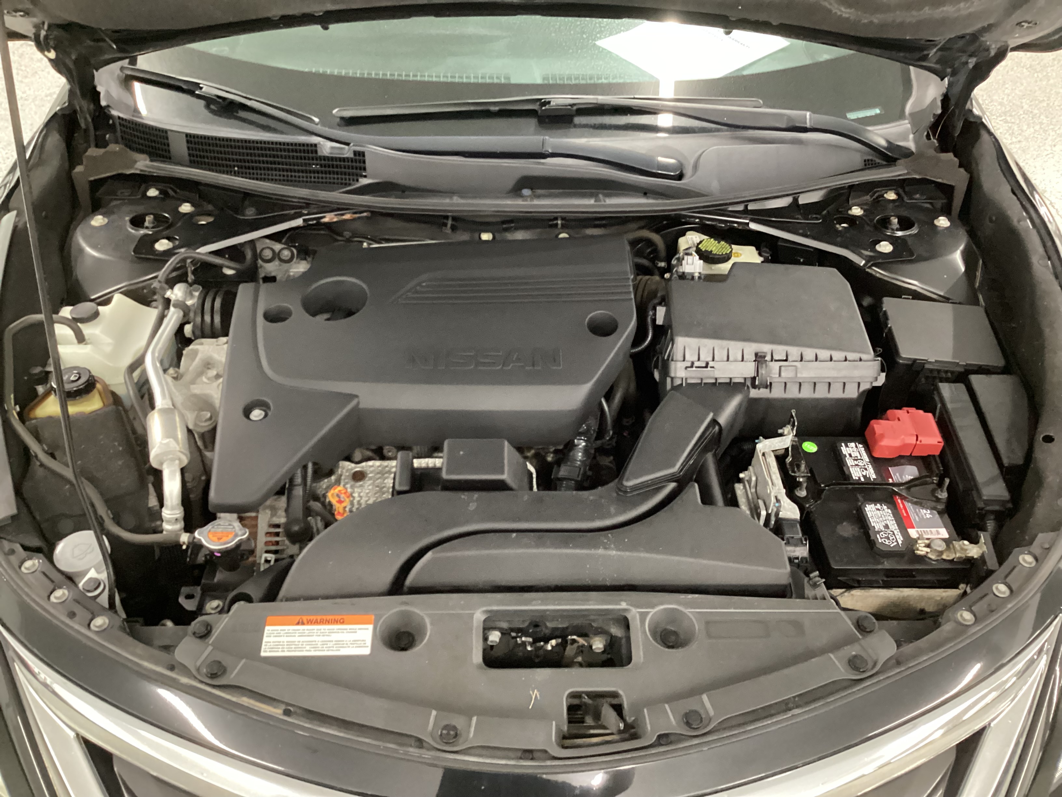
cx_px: 531
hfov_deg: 58.4
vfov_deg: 45.4
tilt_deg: -41.6
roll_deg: -0.8
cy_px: 398
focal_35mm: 31
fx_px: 951
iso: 800
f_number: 2.4
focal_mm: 3.3
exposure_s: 1/25
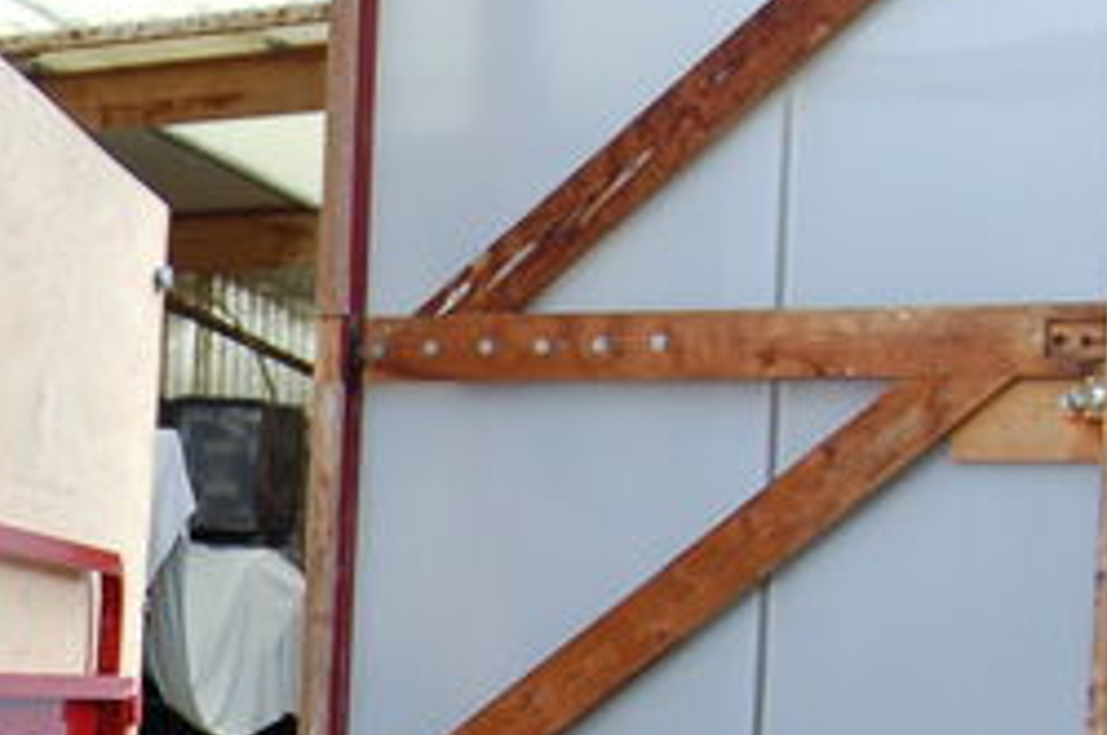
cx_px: -660
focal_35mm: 138
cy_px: 910
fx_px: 4238
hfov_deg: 13.8
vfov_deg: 9.8
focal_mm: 23
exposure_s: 1/125
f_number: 5.6
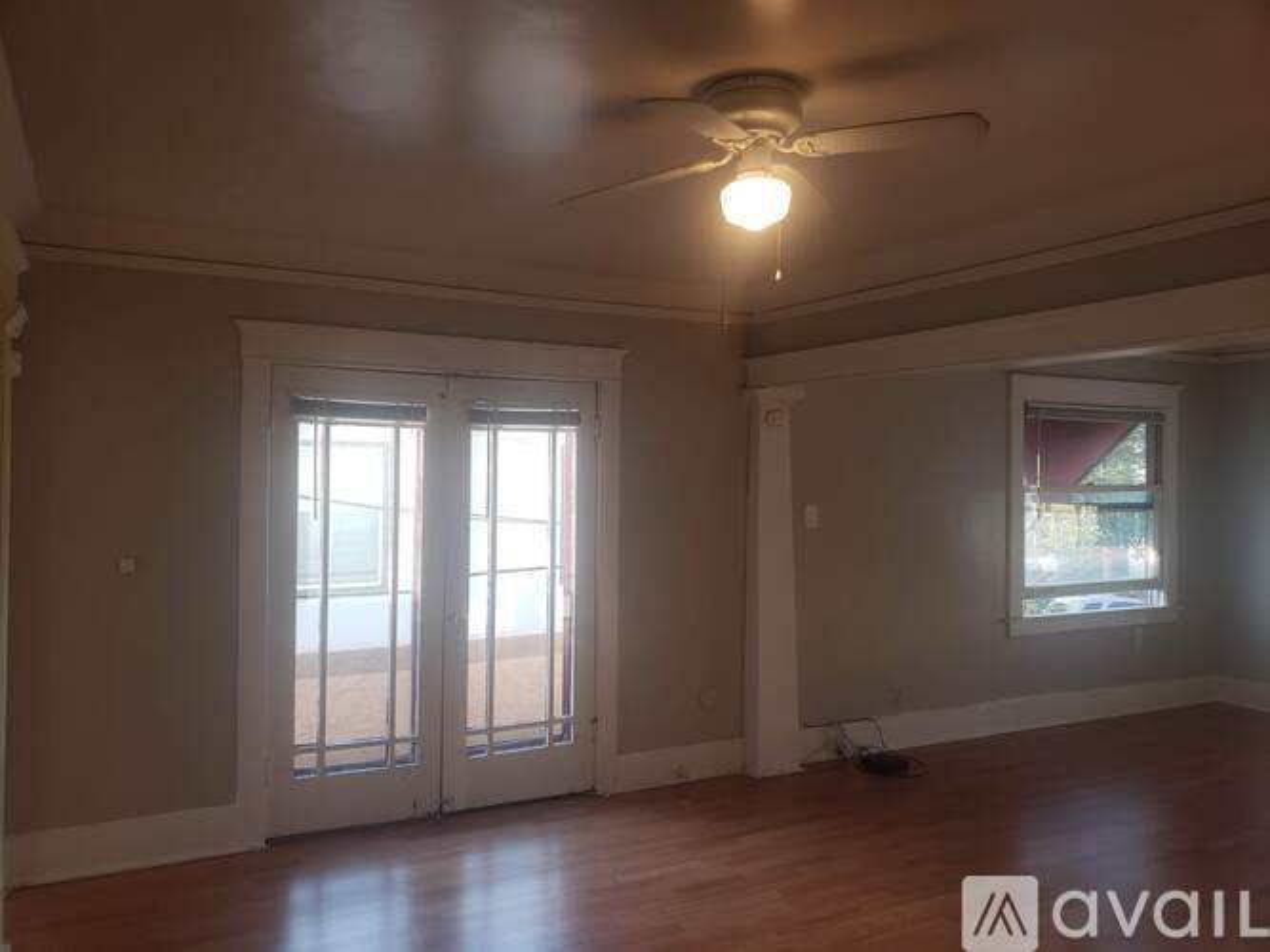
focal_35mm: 26
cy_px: 476
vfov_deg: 53.0
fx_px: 954
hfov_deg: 67.3
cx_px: 635
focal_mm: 4.3
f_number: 2.4
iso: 100
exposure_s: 1/120
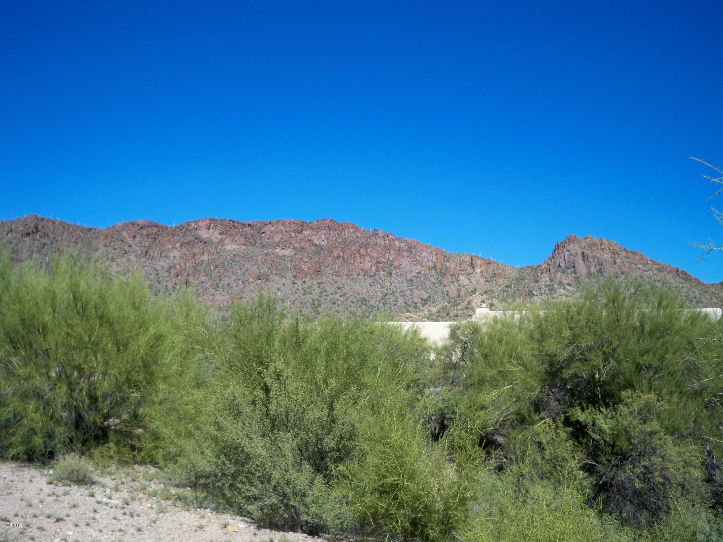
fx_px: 731
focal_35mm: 35
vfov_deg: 40.7
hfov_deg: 52.6
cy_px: 271
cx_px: 362
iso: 80
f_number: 4.7
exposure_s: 1/400
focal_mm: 6.3
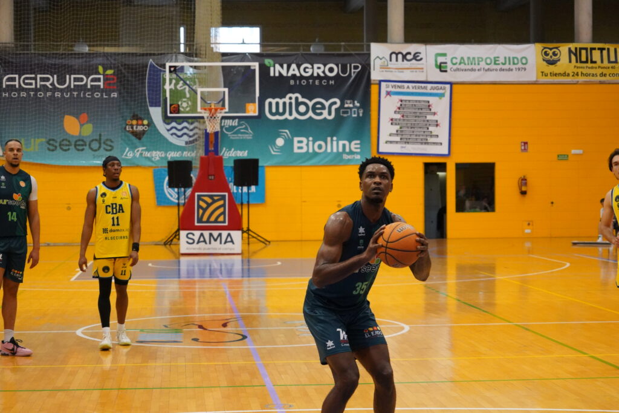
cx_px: 310
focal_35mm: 80
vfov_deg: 17.1
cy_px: 206
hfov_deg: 25.4
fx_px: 1376
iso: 12800
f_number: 5.6
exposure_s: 1/1250
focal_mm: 80
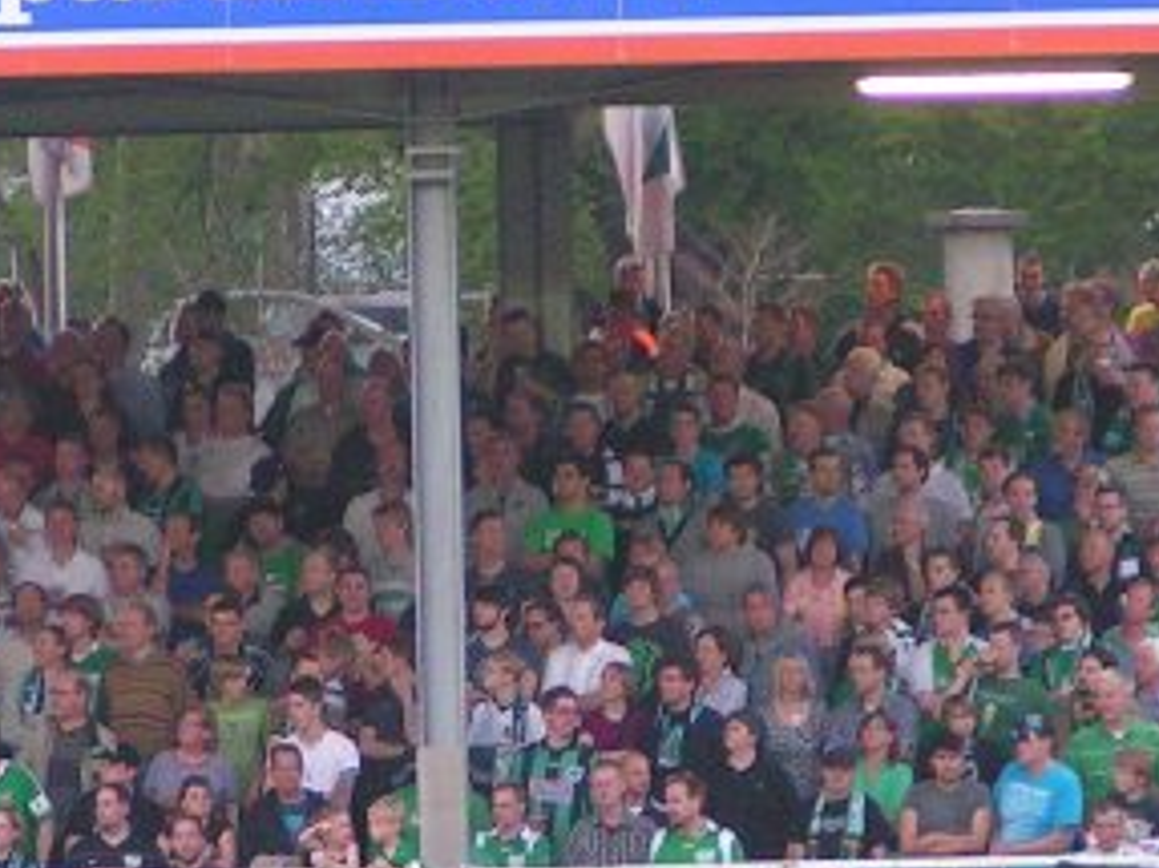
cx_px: 460
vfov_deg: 2.7
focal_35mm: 549
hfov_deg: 3.6
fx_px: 18374
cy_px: 384
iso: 200
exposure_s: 1/80
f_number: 3.5
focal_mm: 30.1
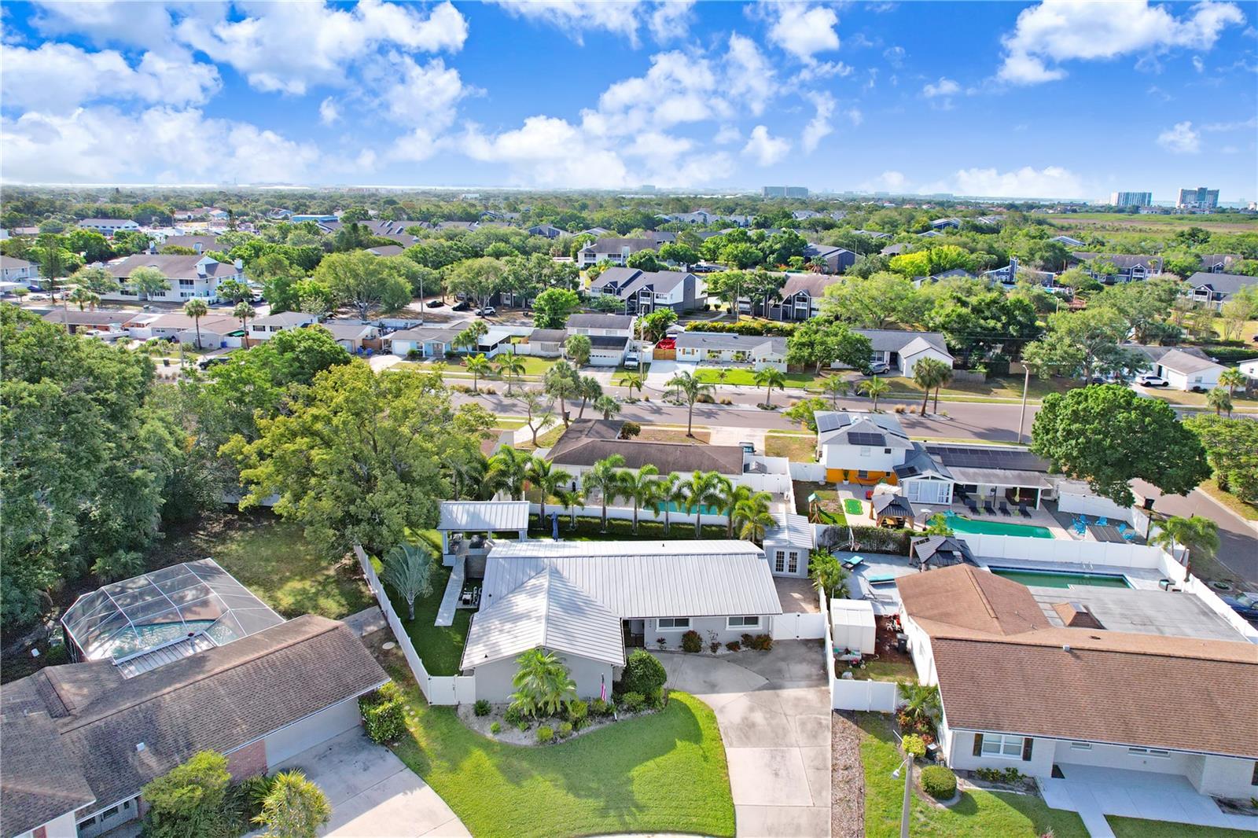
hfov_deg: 78.6
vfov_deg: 57.2
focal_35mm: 22
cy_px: 419
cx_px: 629
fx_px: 769
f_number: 2.8
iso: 200
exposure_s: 1/500
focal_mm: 8.38
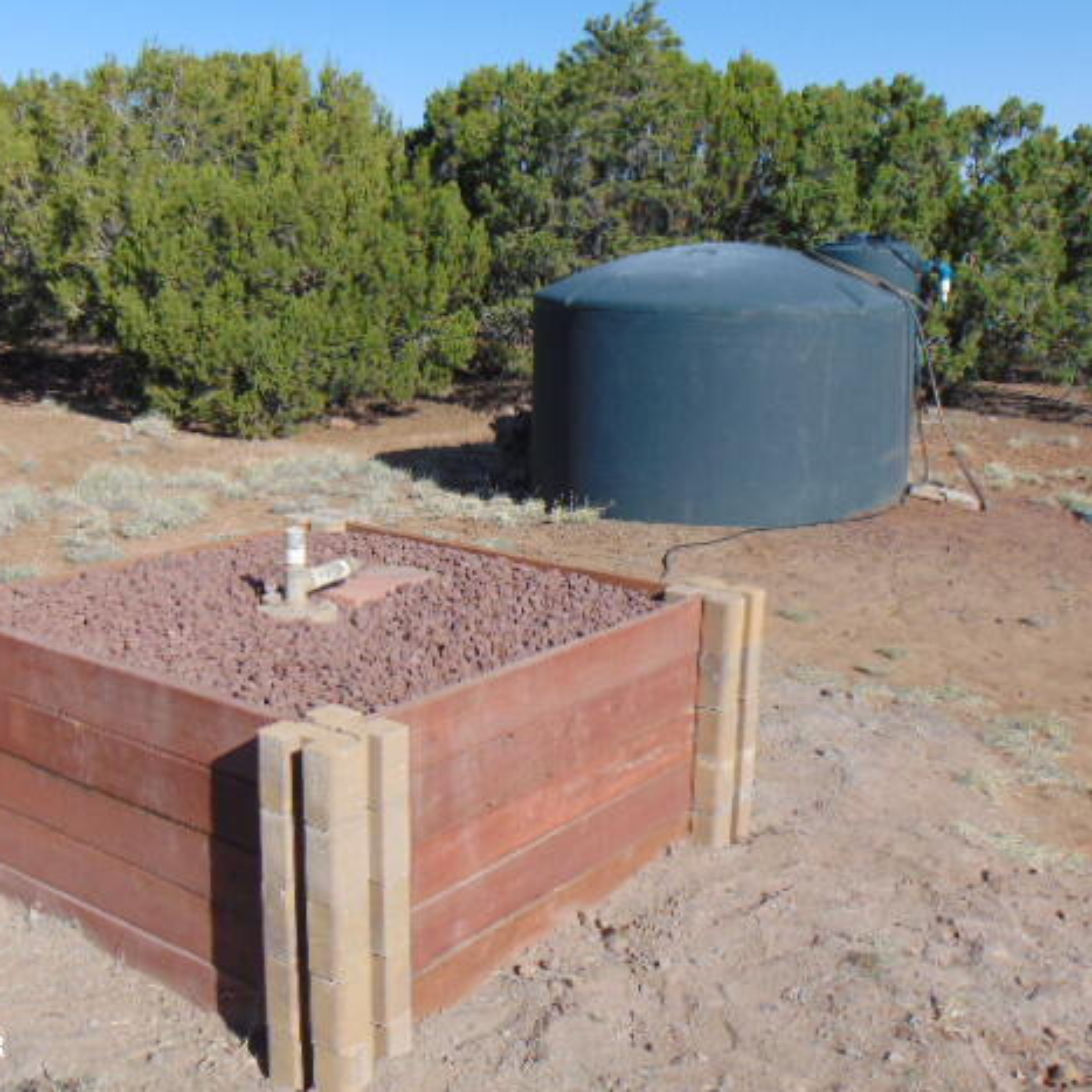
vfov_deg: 41.9
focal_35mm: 40
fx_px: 1428
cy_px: 535
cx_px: 535
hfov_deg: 41.9
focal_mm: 5.8
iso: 80
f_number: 8.2
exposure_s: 1/200
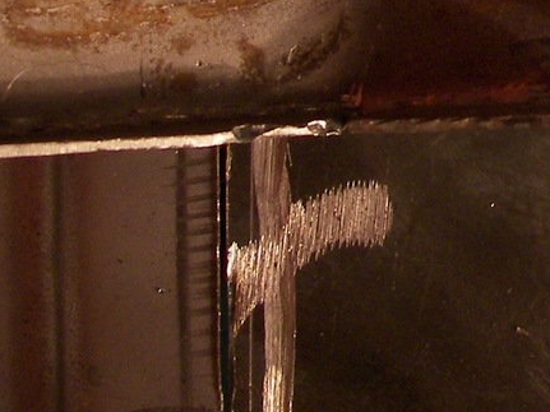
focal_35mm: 117
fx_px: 1858
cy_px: -52
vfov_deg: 12.4
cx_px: 574
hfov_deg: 16.4
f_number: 2.8
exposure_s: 1/30
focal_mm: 6
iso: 100
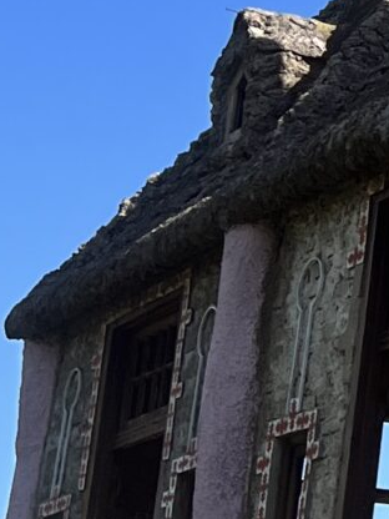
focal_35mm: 160
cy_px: 126
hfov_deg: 8.1
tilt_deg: +17.3
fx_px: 2397
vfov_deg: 12.3
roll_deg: -0.2
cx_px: 1103
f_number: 1.5
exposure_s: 1/2841
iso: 50
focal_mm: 5.7
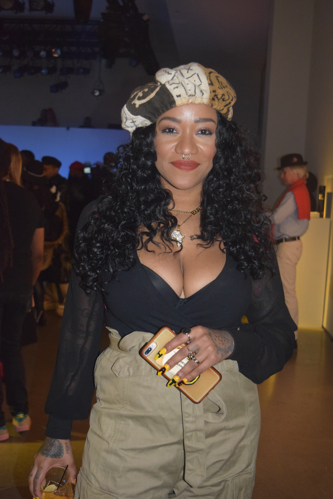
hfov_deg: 29.9
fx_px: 624
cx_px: 166
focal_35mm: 45
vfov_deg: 43.6
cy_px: 250
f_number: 4.2
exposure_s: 1/60
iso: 3200
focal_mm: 30
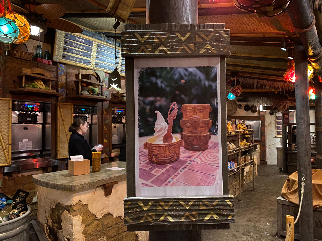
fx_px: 242
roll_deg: +0.4
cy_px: 120
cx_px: 161
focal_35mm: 26
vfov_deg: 53.1
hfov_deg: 67.3
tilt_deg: +0.8
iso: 400
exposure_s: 1/12
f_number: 1.8
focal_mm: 4.25
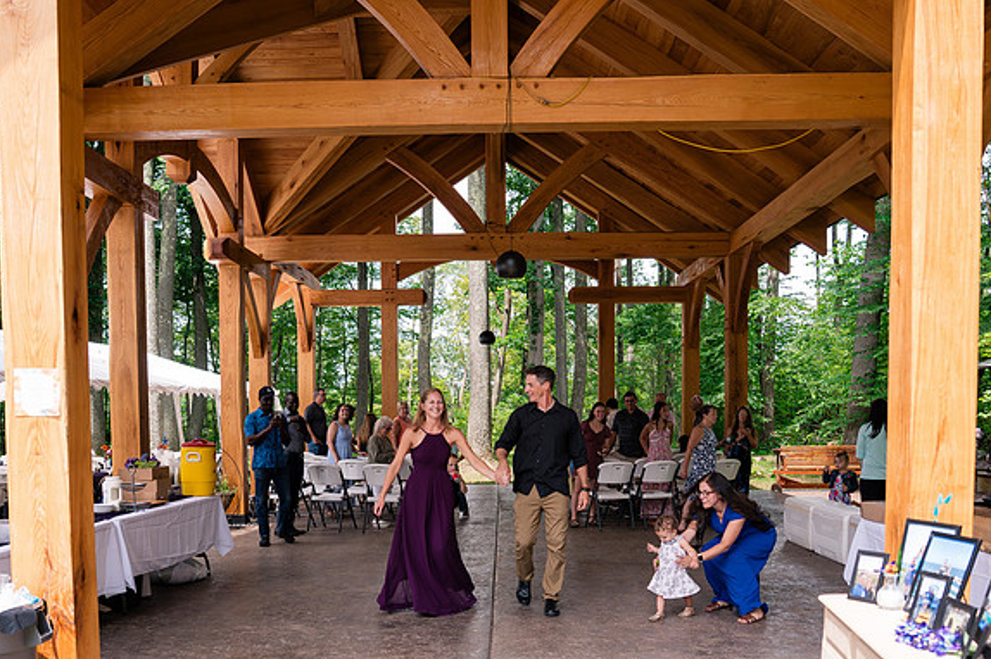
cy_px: 485
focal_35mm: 37
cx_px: 463
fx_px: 1018
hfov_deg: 51.9
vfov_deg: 35.2
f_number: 2.8
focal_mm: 24
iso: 400
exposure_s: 1/1000
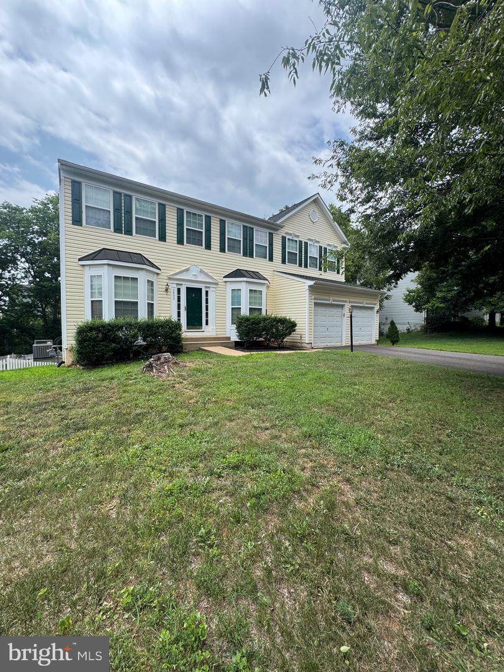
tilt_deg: -2.8
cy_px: 336
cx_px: 252
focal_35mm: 14
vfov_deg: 102.1
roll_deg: -0.2
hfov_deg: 85.7
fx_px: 272
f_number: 2.2
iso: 50
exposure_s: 1/821
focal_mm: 2.22
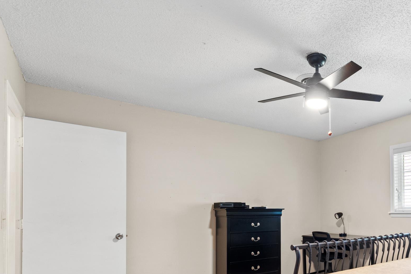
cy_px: 210
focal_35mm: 24
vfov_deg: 50.6
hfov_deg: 68.0
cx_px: 318
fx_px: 274
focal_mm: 10
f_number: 7.1
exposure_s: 1/1.25
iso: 400
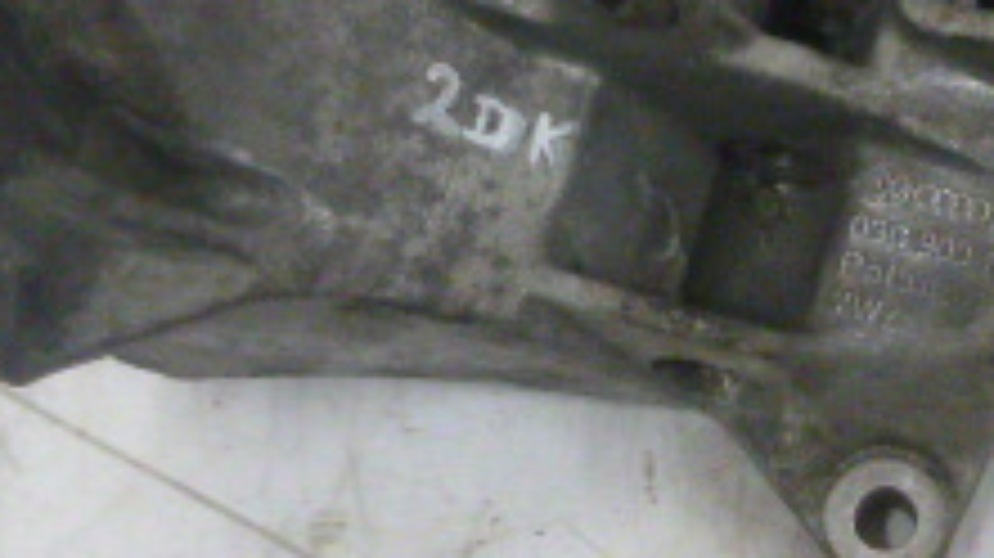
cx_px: 873
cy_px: 18
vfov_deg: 15.0
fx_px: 2081
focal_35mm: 79
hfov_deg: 26.1
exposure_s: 1/15
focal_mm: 4.5
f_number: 3.9
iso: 640
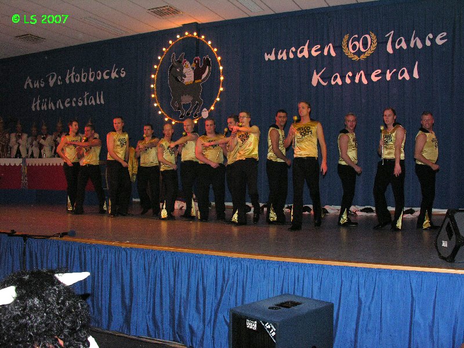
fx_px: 469
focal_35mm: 35
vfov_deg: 40.7
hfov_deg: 52.6
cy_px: 174
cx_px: 232
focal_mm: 8.9
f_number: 4
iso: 200
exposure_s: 1/60.1
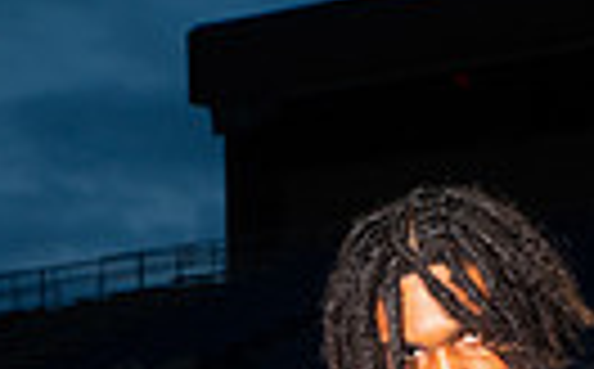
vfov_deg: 7.2
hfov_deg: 12.5
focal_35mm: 167
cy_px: 958
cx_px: 504
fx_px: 2699
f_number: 7.1
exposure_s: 1/320
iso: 800
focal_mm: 48
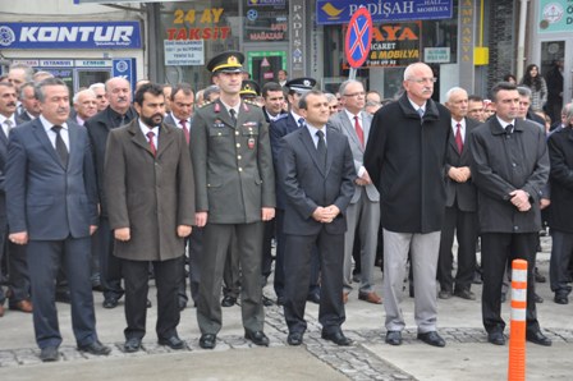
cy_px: 190
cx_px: 286
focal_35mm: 75
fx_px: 1193
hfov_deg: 27.0
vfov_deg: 18.2
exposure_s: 1/125
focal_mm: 50
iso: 320
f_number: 5.6
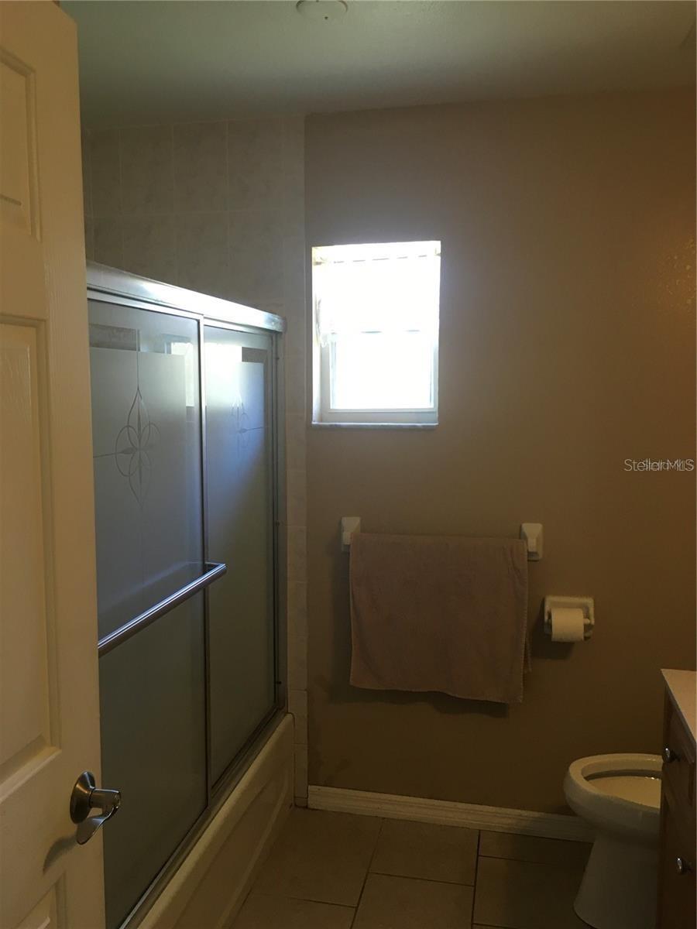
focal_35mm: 29
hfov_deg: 48.2
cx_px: 348
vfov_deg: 61.7
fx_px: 779
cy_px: 464
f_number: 2.2
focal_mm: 4.15
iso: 80
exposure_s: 1/30
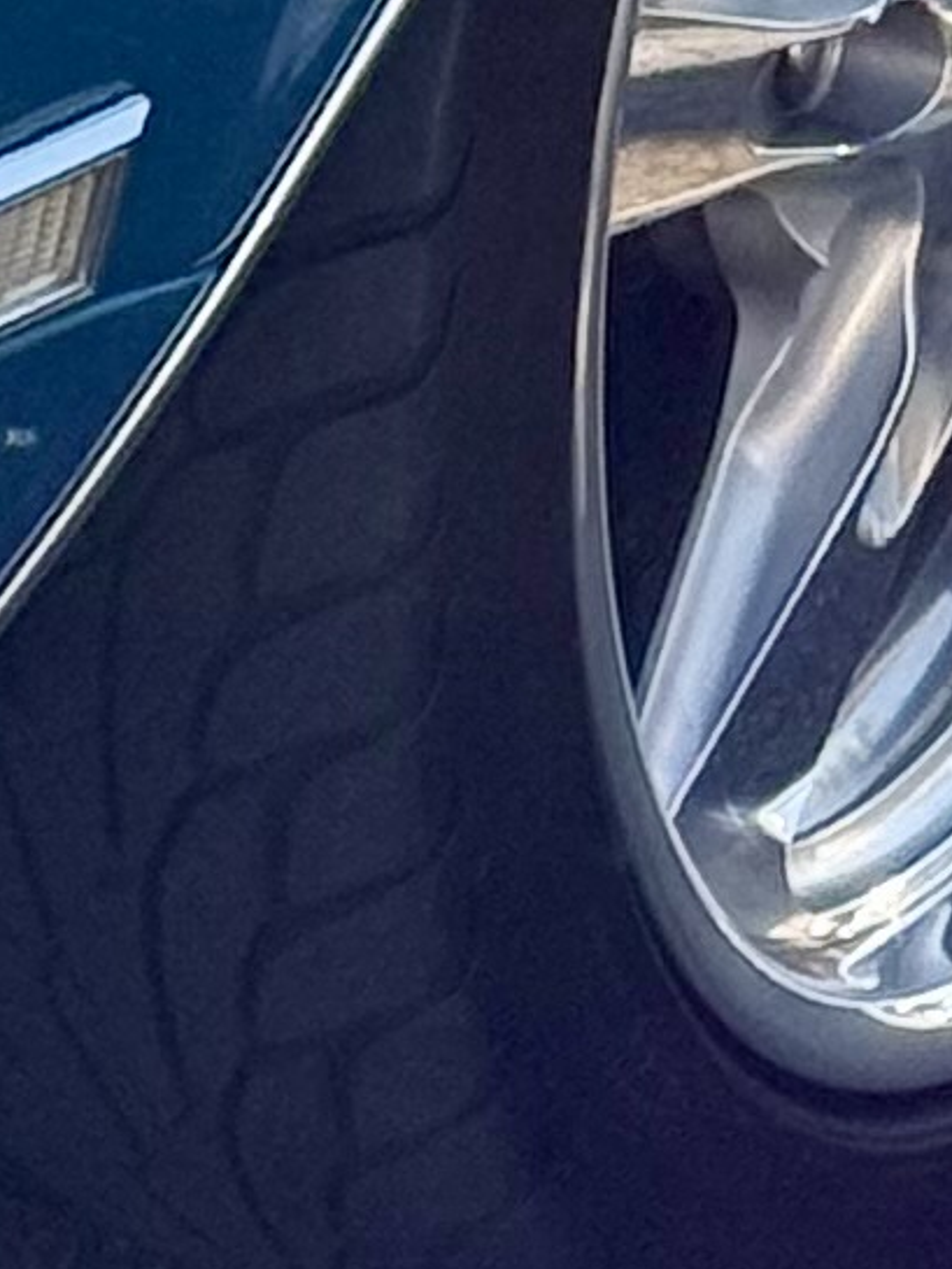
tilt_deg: -16.2
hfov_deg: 4.2
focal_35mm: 355
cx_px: -175
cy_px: -1921
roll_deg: -1.3
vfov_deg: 5.4
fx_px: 13012
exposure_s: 1/693
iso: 100
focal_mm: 6.76
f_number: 1.78
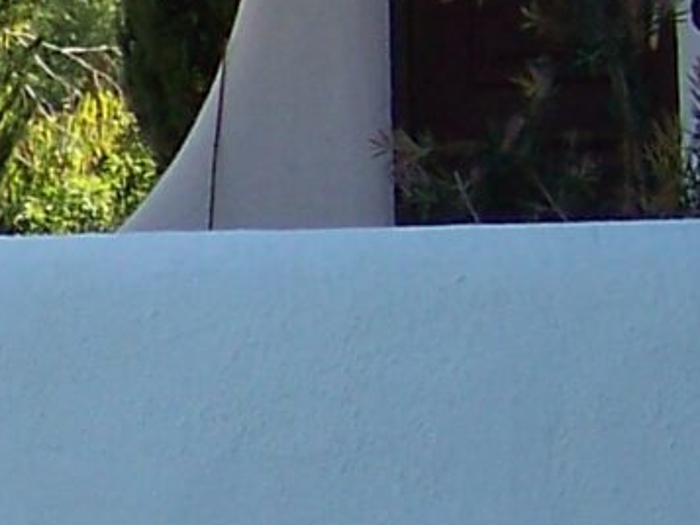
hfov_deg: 7.5
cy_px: 601
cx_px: -396
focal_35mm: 258
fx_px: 5219
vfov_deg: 5.7
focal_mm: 5.85
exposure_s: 1/500
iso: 66
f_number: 2.8
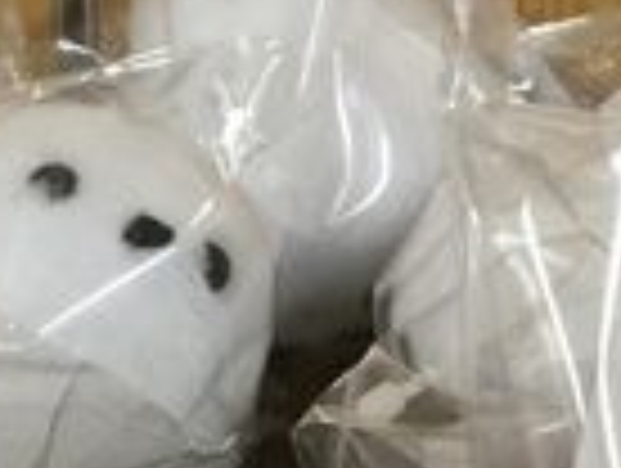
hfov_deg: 10.8
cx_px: 403
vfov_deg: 8.1
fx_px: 3289
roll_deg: +0.4
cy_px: 403
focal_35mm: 183
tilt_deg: -17.1
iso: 100
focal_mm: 3.3
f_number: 2.4
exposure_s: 1/30
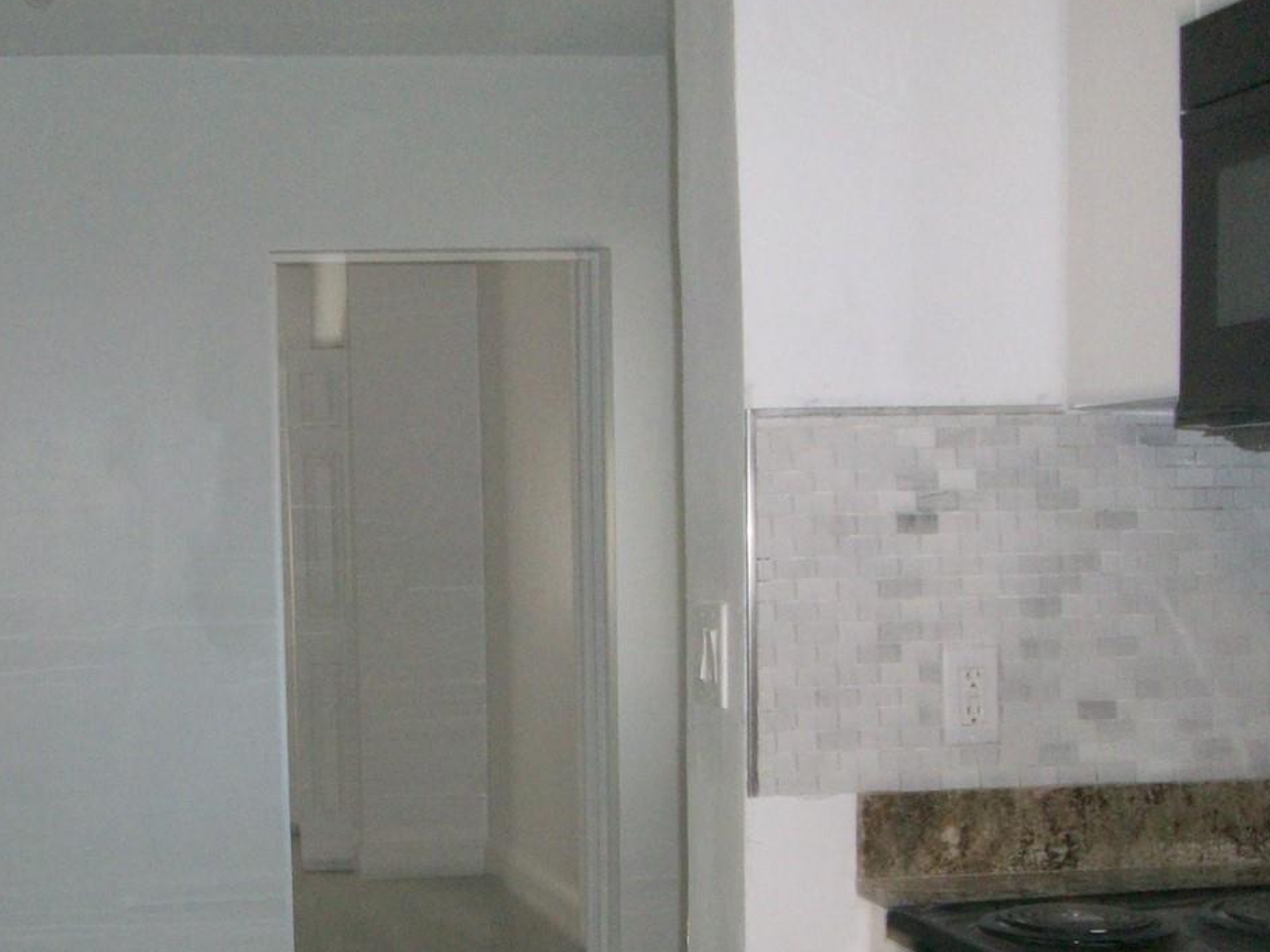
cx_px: 345
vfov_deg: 24.9
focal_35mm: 58
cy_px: 708
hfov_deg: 32.7
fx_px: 2127
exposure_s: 1/60
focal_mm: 5.7
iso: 160
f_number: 2.8
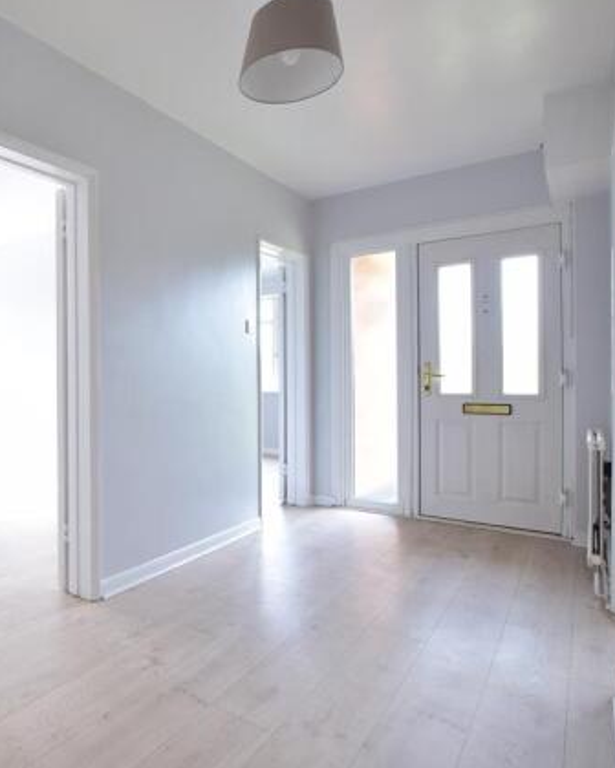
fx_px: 501
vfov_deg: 75.0
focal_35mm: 22
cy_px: 379
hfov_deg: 55.1
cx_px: 66
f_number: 9
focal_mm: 10
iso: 400
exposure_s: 1/13
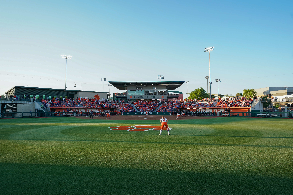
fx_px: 195
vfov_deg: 53.1
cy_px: 98
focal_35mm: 24
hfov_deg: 73.7
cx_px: 146
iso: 320
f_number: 6.3
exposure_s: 1/200
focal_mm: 24
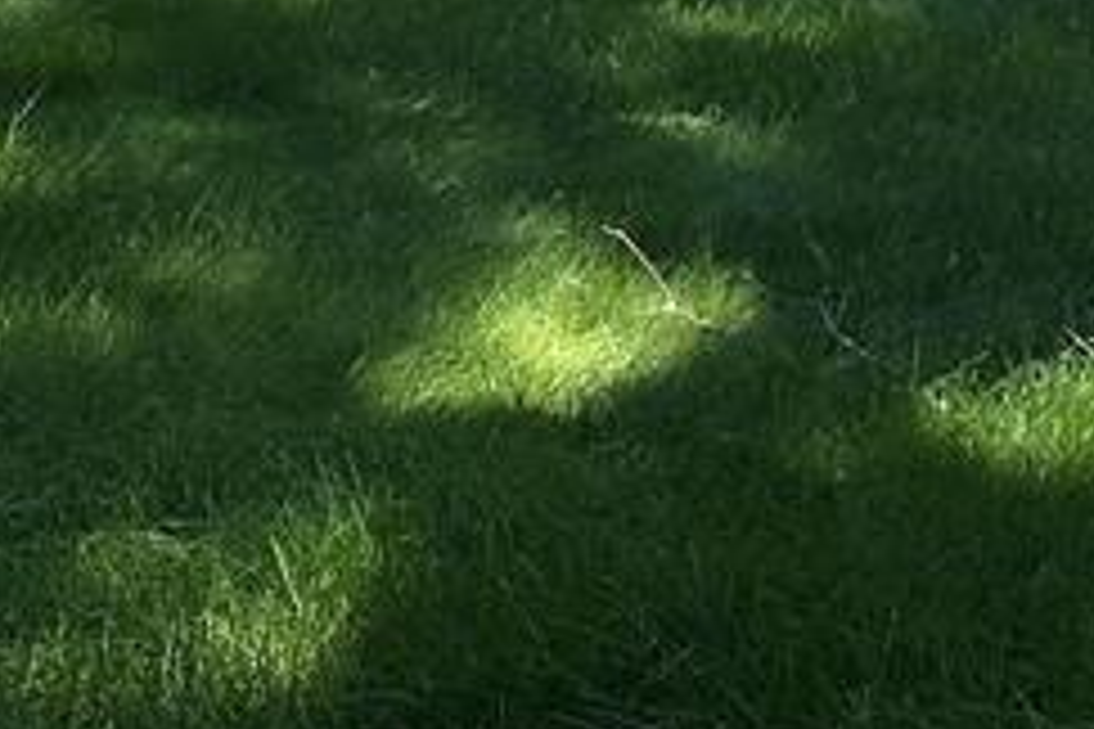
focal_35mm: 105
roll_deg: +1.0
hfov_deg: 16.3
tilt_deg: +9.5
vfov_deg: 11.9
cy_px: -652
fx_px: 3191
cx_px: 1990
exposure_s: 1/1357
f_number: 1.78
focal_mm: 6.86
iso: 80
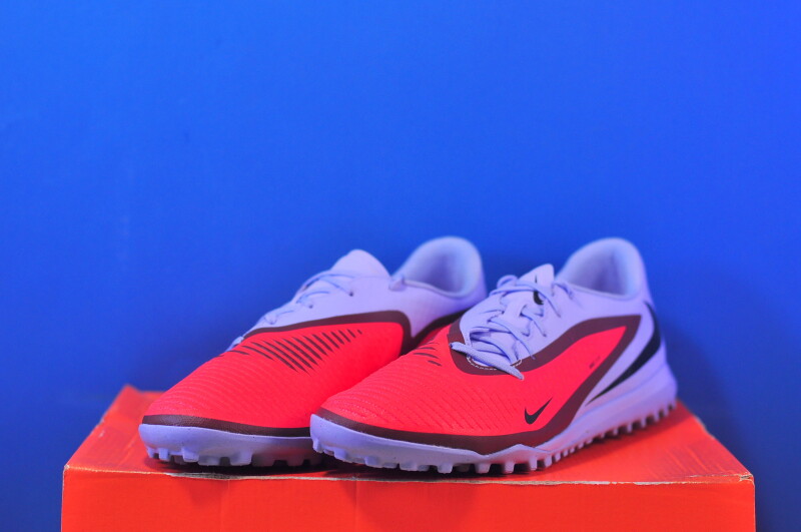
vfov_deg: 18.1
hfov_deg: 27.0
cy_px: 266
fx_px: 1666
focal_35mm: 75
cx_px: 400
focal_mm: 50
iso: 250
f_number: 2.8
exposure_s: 1/320
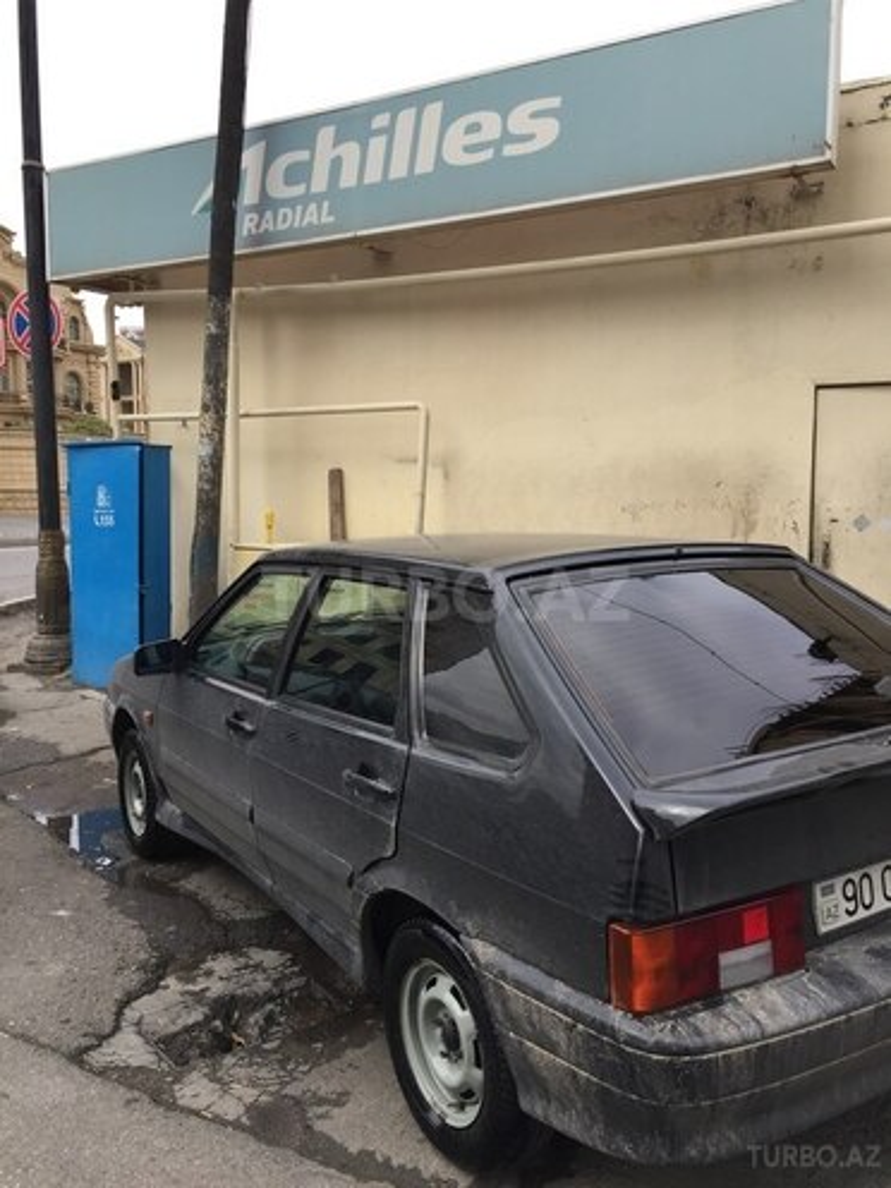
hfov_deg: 48.2
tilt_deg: -5.1
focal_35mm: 29
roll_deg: +0.2
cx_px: 446
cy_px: 594
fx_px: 995
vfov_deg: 61.7
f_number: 2.2
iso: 32
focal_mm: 4.15
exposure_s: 1/791
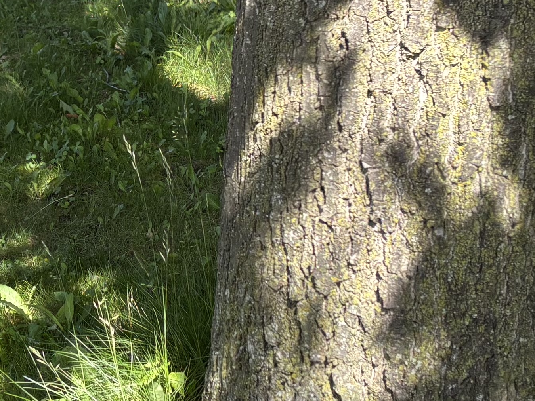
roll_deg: -0.3
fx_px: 1700
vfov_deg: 13.4
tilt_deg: -19.8
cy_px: 129
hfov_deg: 17.7
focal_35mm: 110
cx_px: 73
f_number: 1.6
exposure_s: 1/635
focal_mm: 5.96
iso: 50
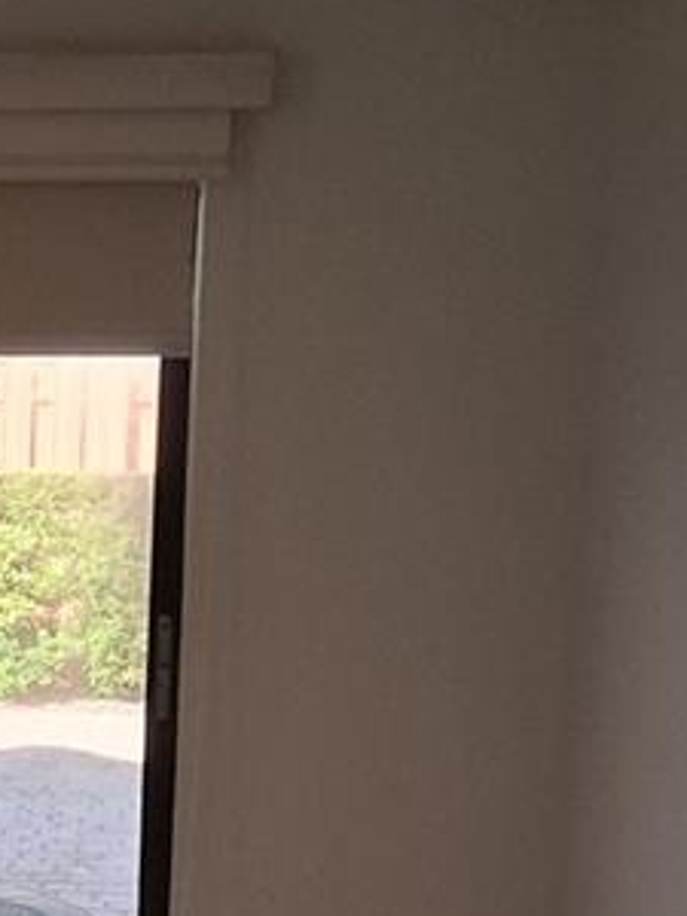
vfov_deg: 18.6
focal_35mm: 104
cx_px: -256
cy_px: 834
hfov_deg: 13.6
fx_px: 2752
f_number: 1.8
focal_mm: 3.98
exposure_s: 1/100
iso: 200
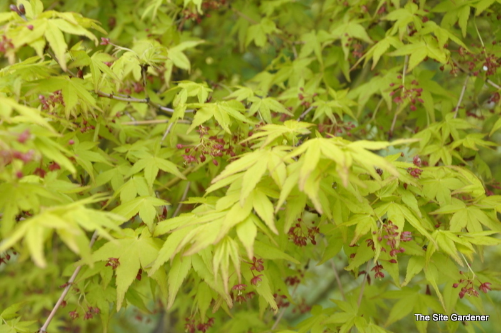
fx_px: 793
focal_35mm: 57
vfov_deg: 23.7
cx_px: 250
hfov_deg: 35.1
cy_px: 166
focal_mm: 38
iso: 200
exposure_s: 1/80
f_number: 9
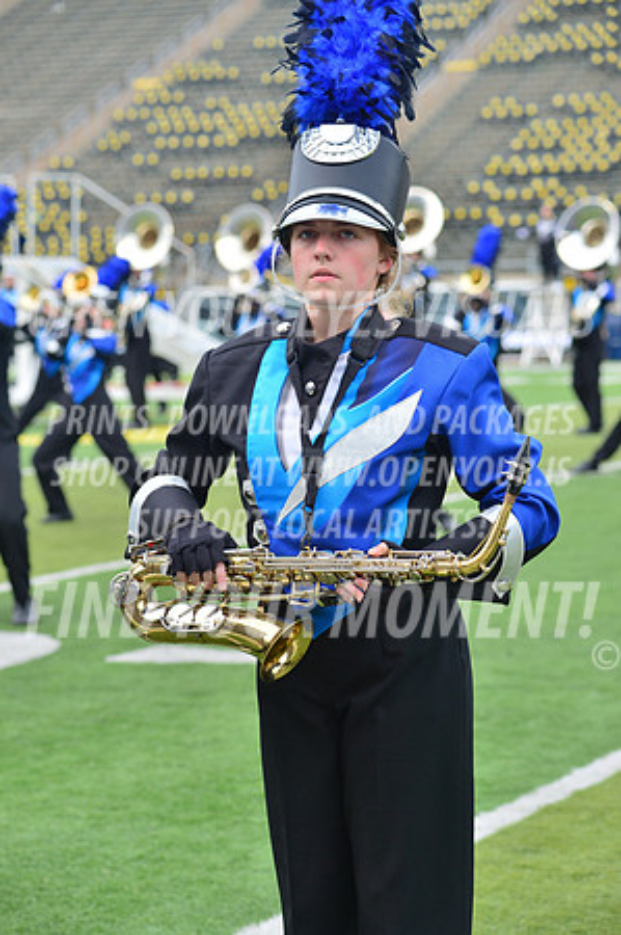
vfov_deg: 18.6
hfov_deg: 12.4
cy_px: 468
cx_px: 310
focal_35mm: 110
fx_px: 2853
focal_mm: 110
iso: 200
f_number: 5.6
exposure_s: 1/500
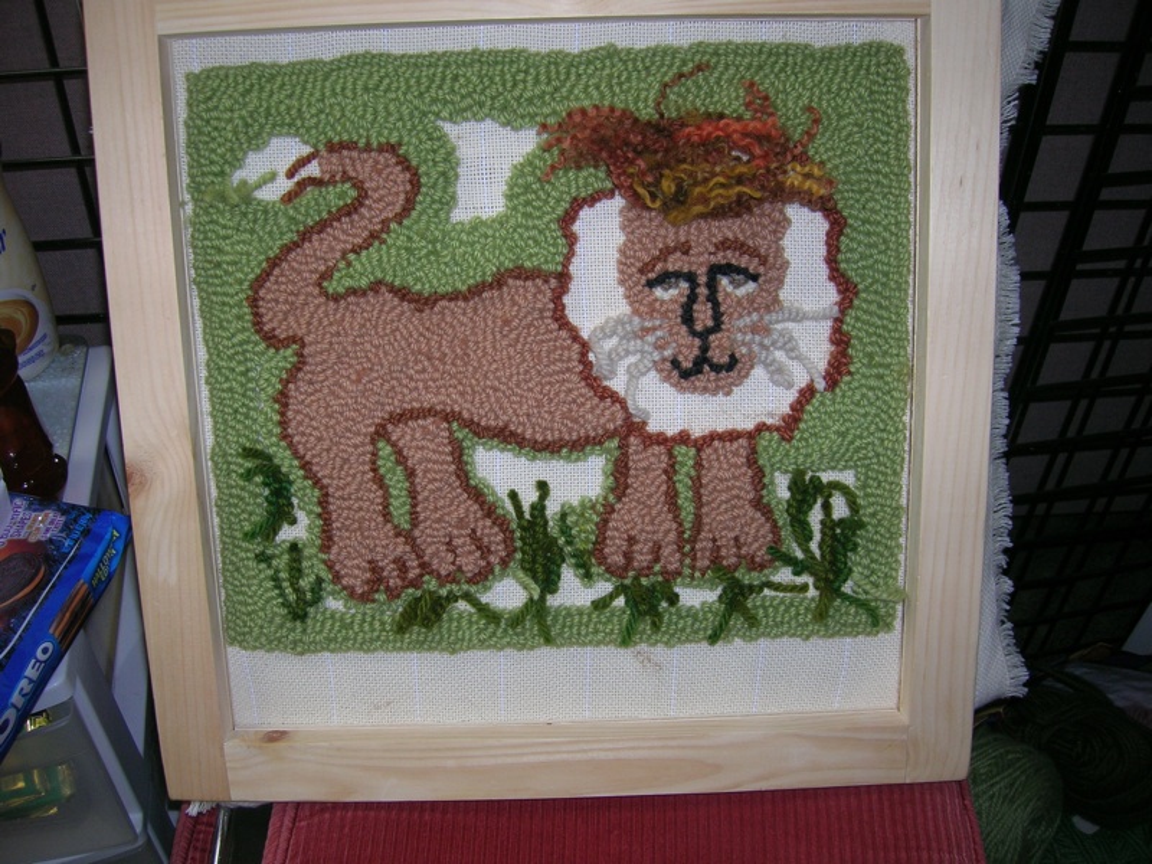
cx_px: 576
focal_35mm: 34
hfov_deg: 54.0
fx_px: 1131
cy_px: 432
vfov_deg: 41.8
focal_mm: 5.7
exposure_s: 1/60.1
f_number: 2.9
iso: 50
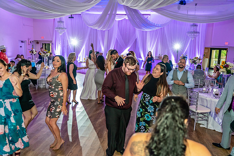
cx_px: 117
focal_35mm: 28
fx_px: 182
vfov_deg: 46.4
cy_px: 78
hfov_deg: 65.5
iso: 2500
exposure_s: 1/125
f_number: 2.8
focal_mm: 28
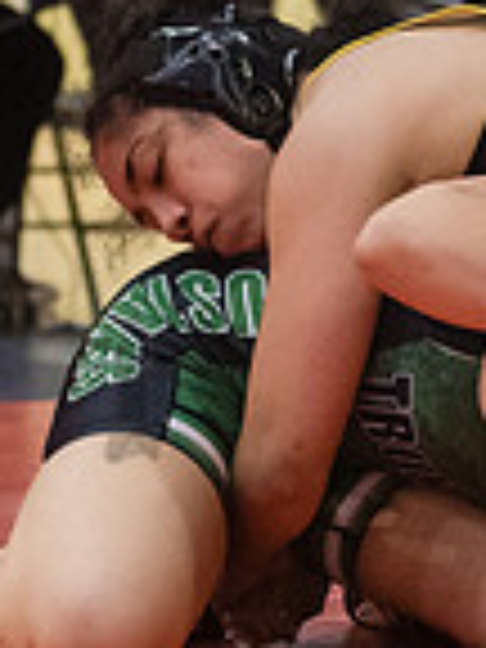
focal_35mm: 357
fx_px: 6683
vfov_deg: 5.5
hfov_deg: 4.2
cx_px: 572
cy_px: 194
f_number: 3.5
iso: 8000
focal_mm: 80
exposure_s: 1/400
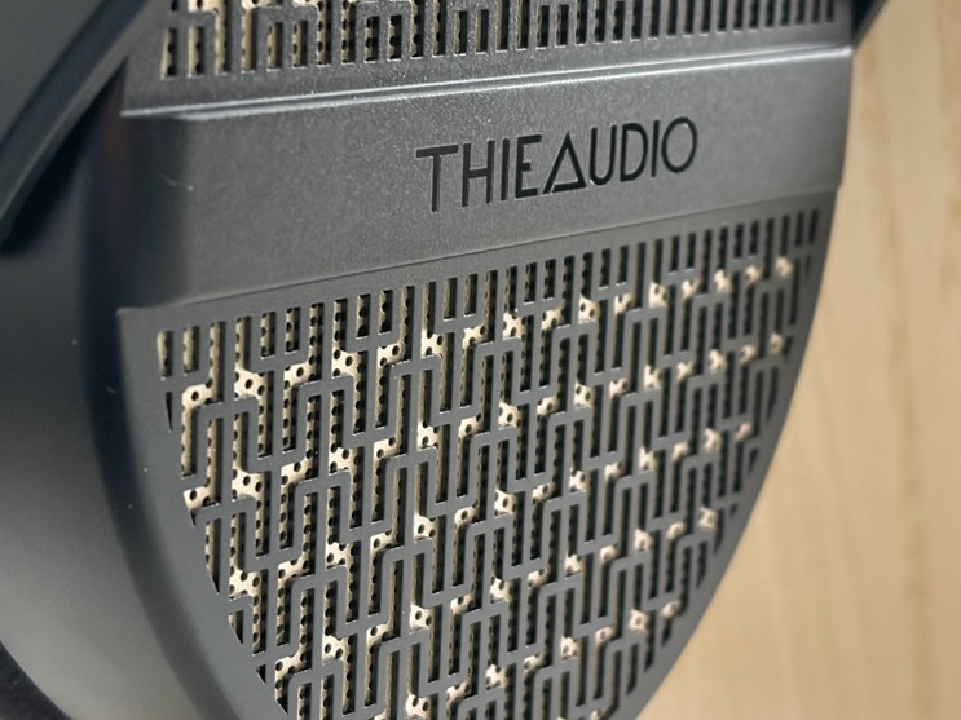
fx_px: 2332
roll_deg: +0.0
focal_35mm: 84
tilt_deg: -5.4
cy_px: 293
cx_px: 620
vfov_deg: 17.6
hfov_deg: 23.2
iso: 250
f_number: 1.6
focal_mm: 5.96
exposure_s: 1/40
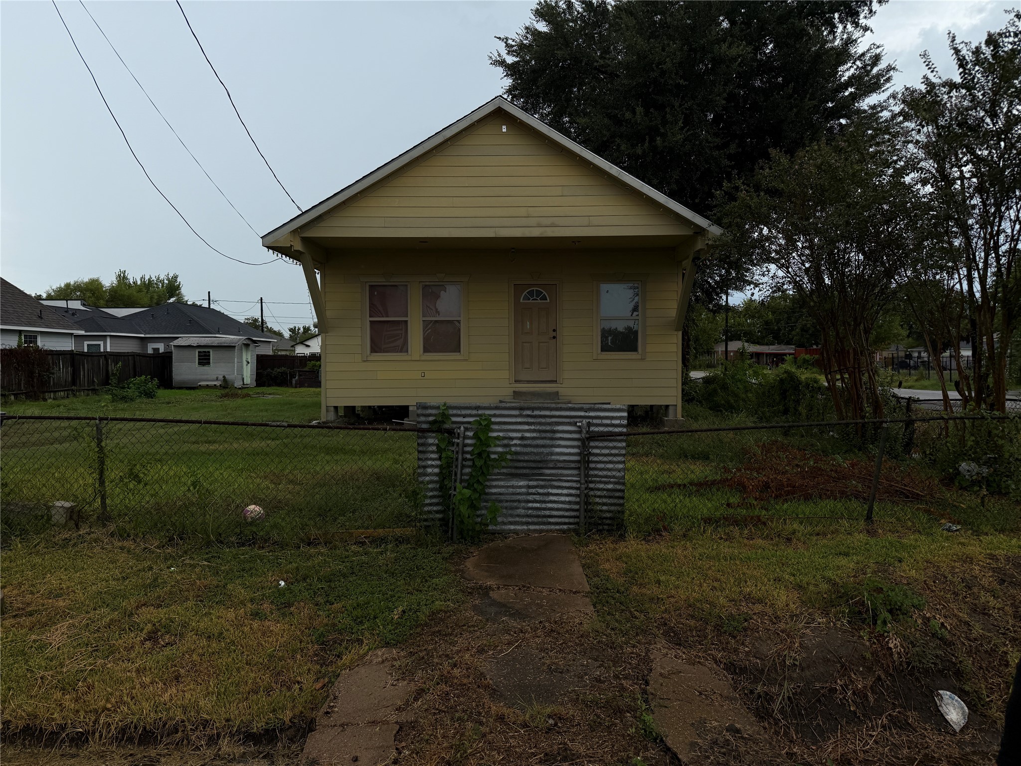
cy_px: 383
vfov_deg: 56.8
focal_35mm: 24
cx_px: 510
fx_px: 708
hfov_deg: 71.6
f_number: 1.78
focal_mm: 6.76
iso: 80
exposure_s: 1/4405
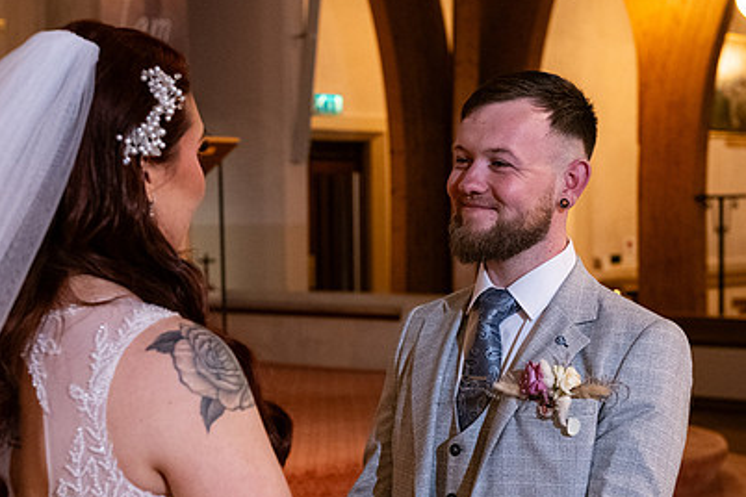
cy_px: 318
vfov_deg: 18.1
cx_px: 371
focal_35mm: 75
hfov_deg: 27.0
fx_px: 1554
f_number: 5
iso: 2000
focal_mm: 52
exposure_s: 1/160
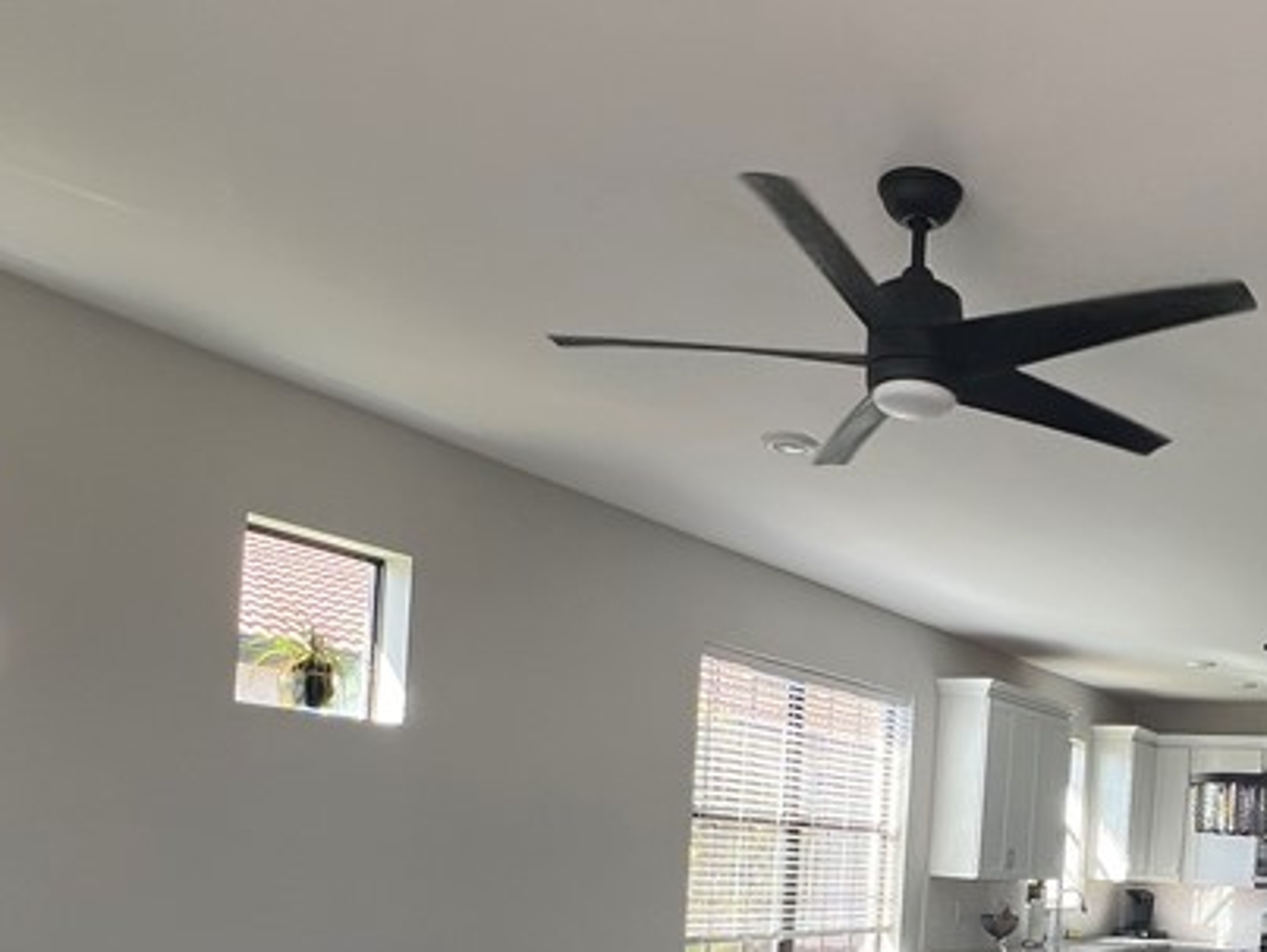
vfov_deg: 39.5
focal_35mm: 33
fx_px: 1209
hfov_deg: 51.5
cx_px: 1031
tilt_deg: -1.9
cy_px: 880
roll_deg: -3.8
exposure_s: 1/99
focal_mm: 1.57
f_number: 1.8
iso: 40
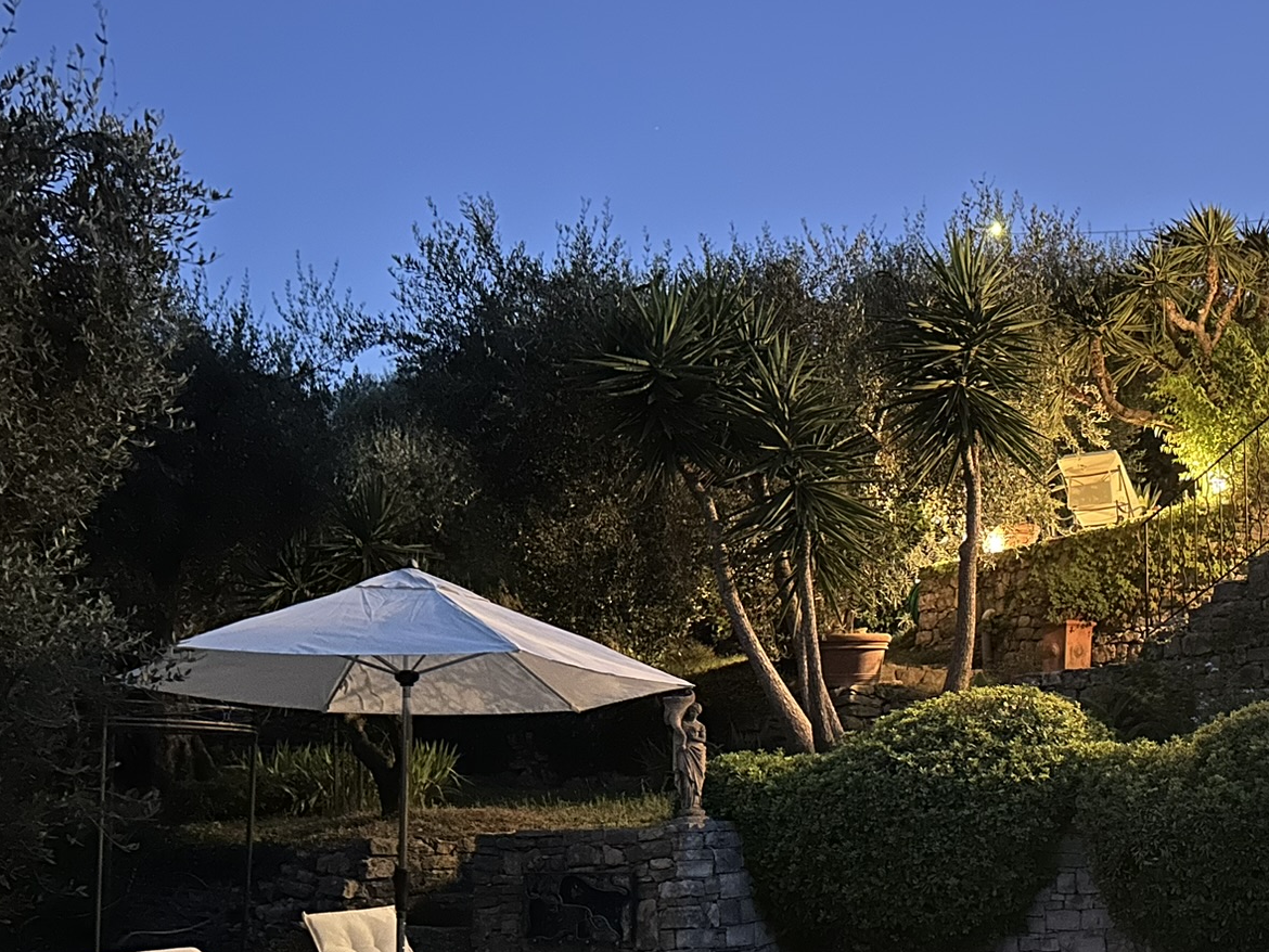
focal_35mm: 42
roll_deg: +0.0
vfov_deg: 33.7
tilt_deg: +2.8
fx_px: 1540
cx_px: 1004
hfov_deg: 42.9
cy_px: 703
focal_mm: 6.86
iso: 1600
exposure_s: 1/14
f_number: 1.78
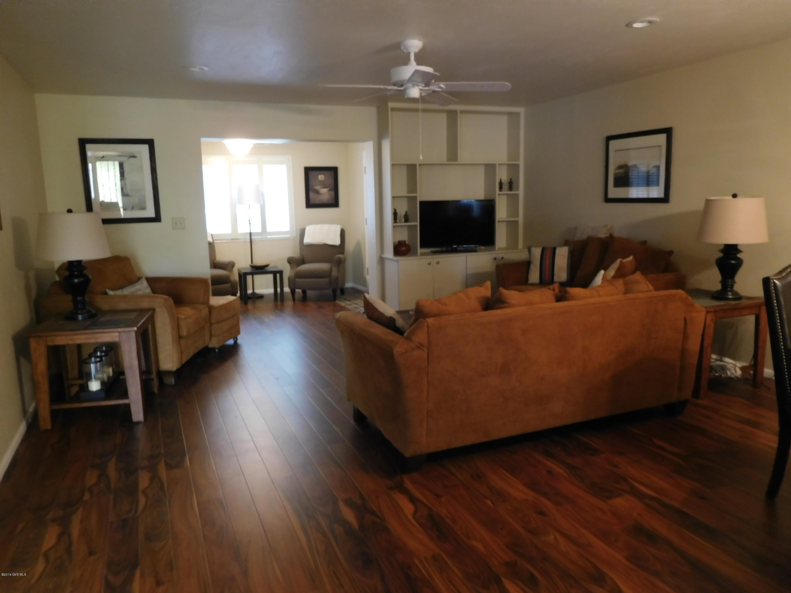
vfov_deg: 54.9
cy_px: 296
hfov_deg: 69.4
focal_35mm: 25
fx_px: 571
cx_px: 396
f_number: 3.4
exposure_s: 1/15
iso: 500
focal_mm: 4.5
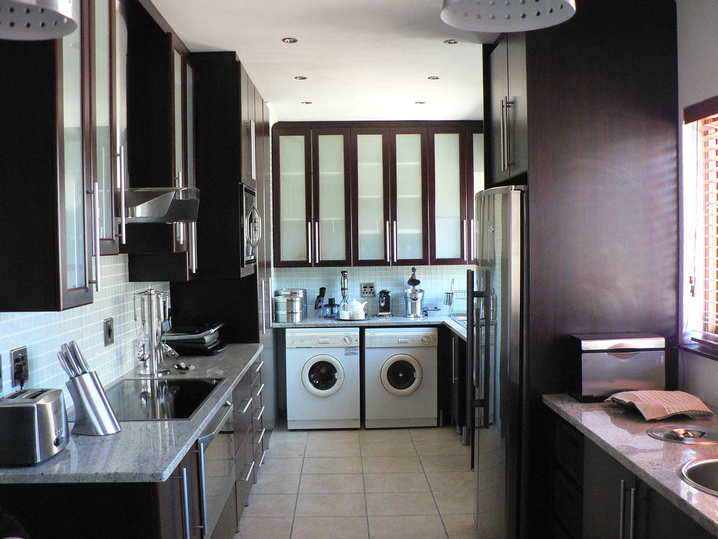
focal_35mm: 36
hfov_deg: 51.4
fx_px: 747
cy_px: 270
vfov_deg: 39.7
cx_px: 359
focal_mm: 6
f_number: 2.8
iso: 400
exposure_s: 1/50
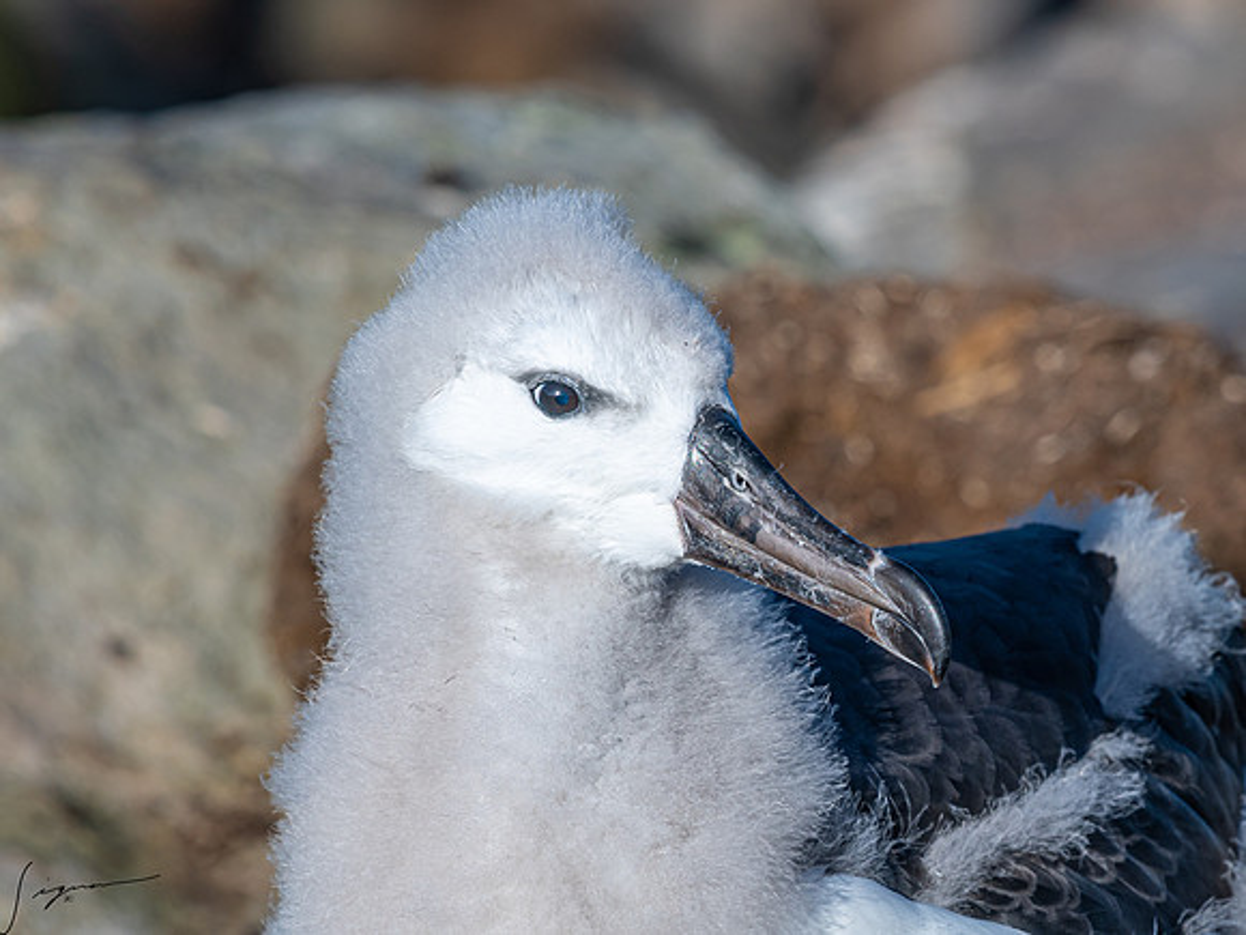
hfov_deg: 3.4
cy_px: 551
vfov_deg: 2.5
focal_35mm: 584
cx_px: 933
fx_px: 21038
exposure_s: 1/640
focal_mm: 300
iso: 110
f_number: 8
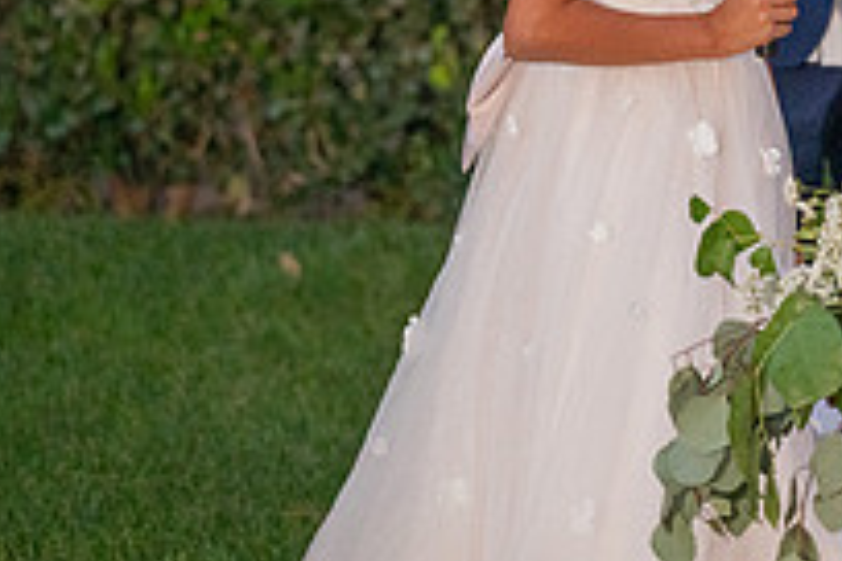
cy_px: -126
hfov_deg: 6.0
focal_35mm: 341
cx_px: 933
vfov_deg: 4.0
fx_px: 7975
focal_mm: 120
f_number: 4
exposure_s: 1/200
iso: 2500
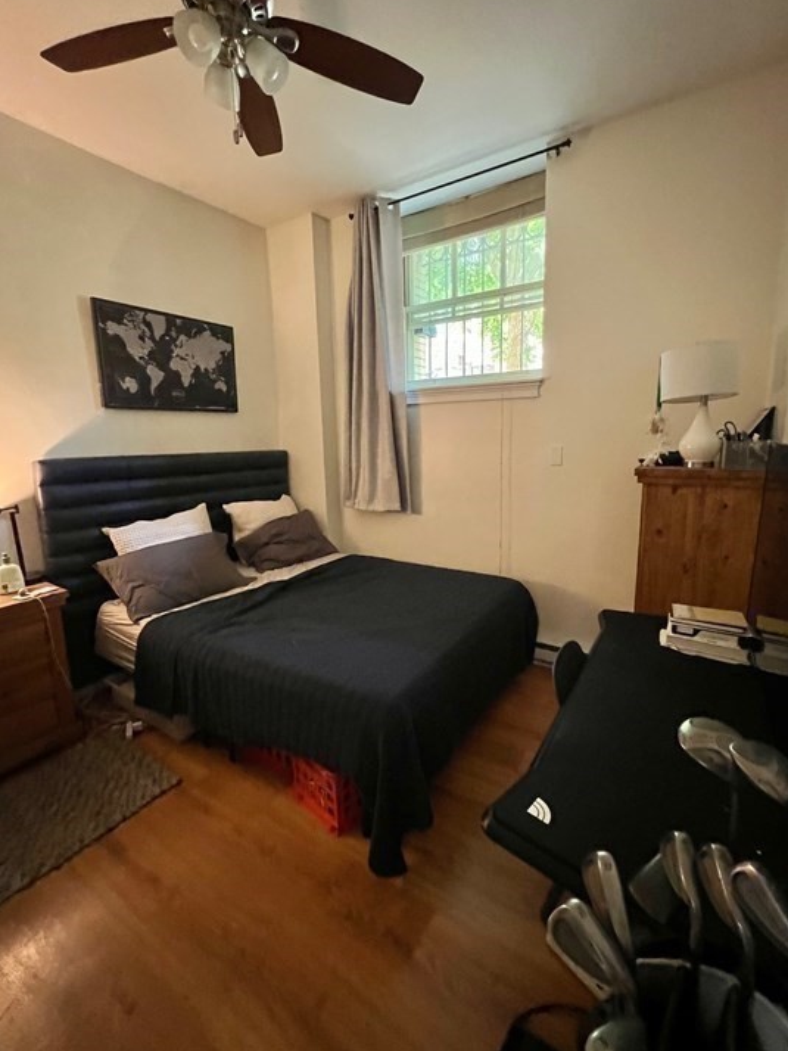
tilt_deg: -9.4
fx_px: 425
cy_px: 511
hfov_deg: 85.6
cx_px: 412
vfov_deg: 102.0
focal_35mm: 14
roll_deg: +1.4
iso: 1000
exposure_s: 1/60
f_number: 1.8
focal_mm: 1.57
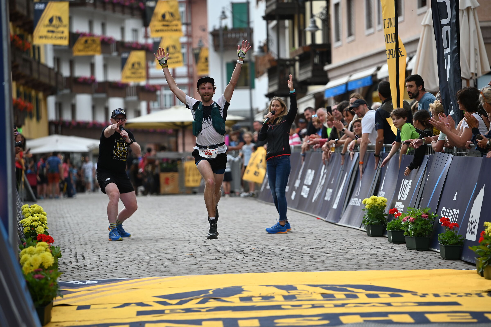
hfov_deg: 10.3
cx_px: 246
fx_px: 2726
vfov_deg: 6.9
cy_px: 164
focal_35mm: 200
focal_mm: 200
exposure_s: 1/1000
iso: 500
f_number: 3.5
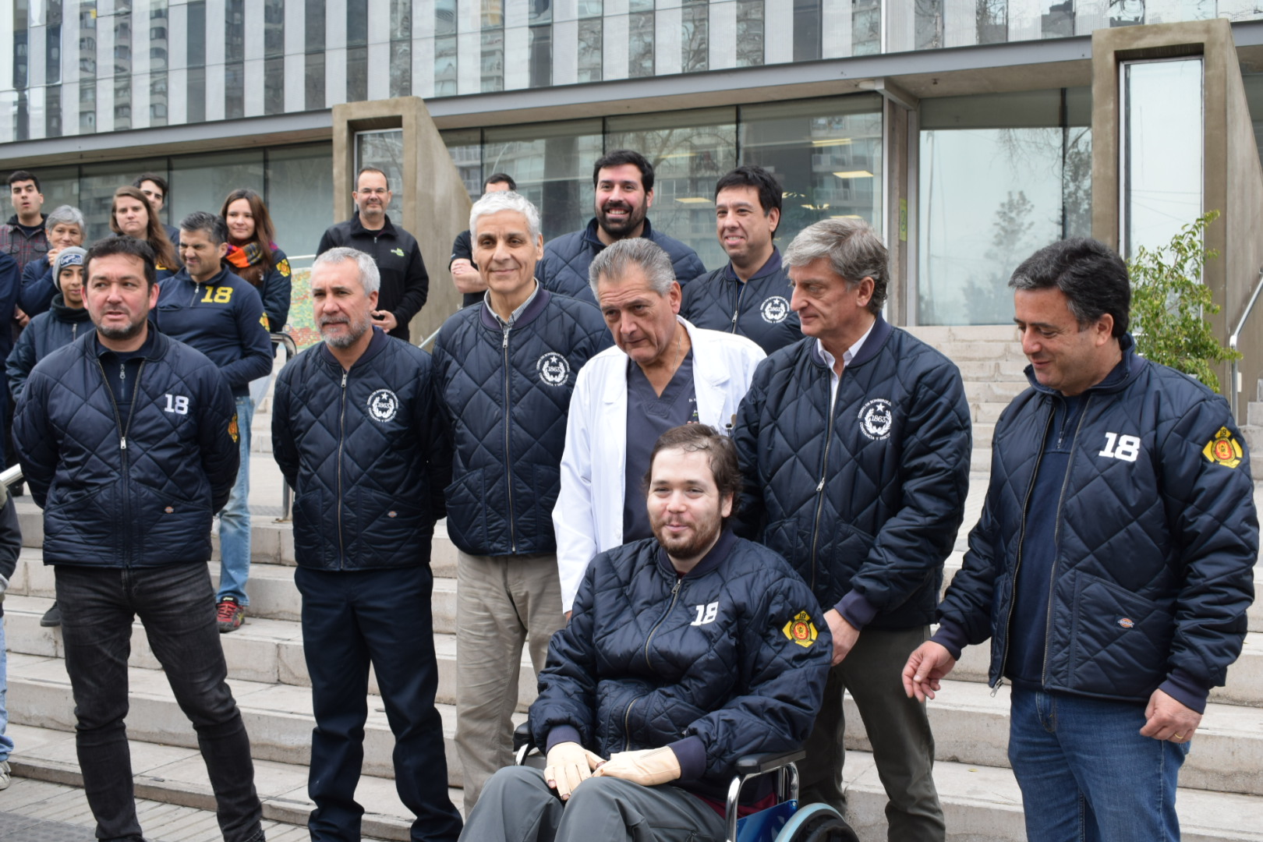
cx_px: 632
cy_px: 421
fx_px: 1421
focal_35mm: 40
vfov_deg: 33.0
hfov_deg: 47.9
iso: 400
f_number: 8
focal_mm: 27
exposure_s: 1/250
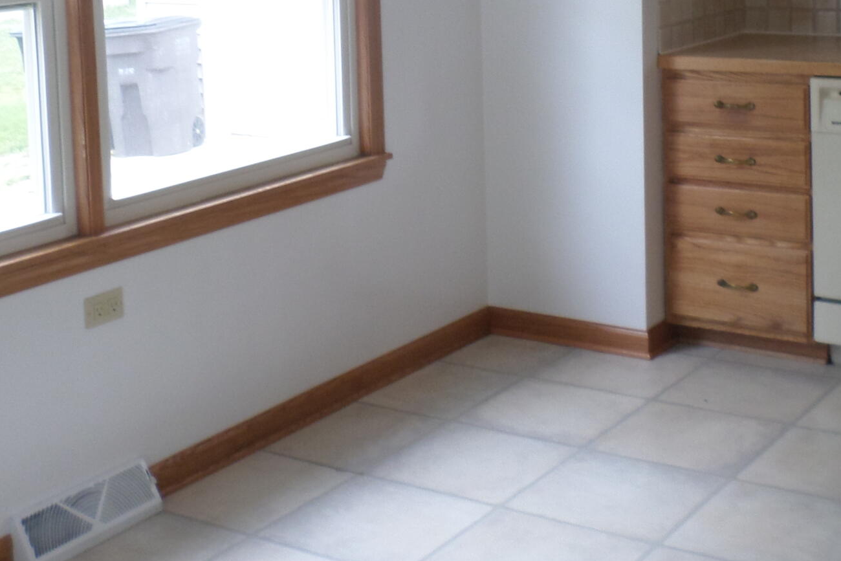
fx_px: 1402
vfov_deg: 22.0
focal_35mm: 60
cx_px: 463
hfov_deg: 33.4
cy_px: 39
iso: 80
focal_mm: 4.5
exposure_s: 1/30
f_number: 2.5
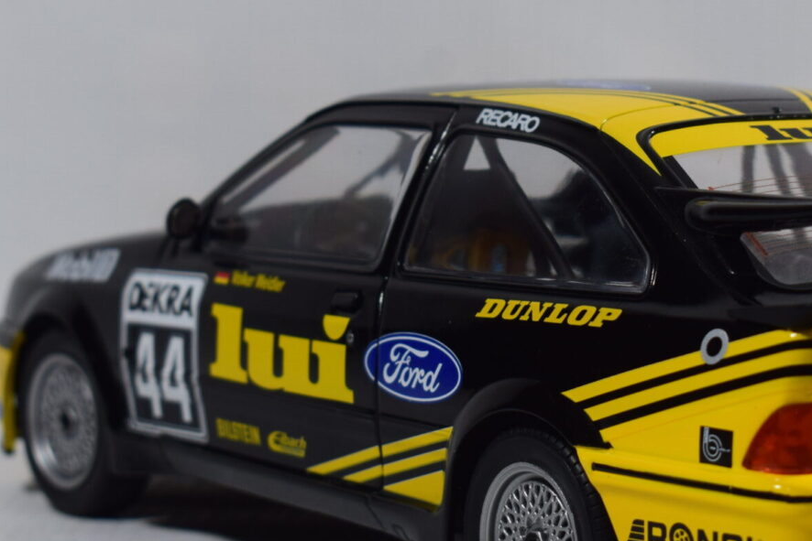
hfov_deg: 15.7
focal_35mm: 130
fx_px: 2933
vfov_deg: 10.5
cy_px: 212
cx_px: 600
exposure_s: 1/50
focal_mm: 40
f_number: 8
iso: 400
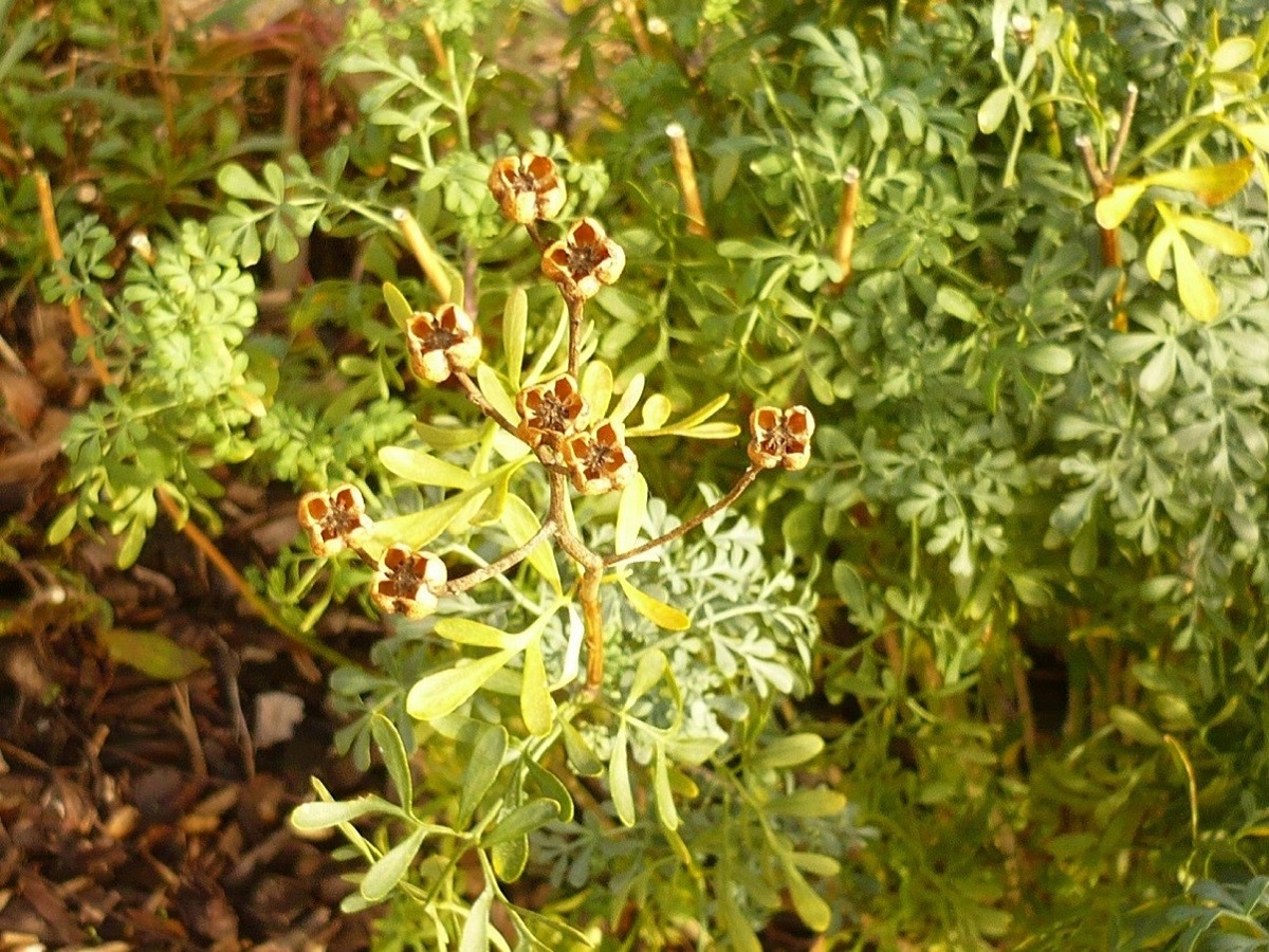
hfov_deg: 52.6
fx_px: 1283
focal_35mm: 35
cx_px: 634
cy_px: 476
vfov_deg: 40.7
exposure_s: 1/250
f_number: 2.8
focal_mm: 5.8
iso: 100
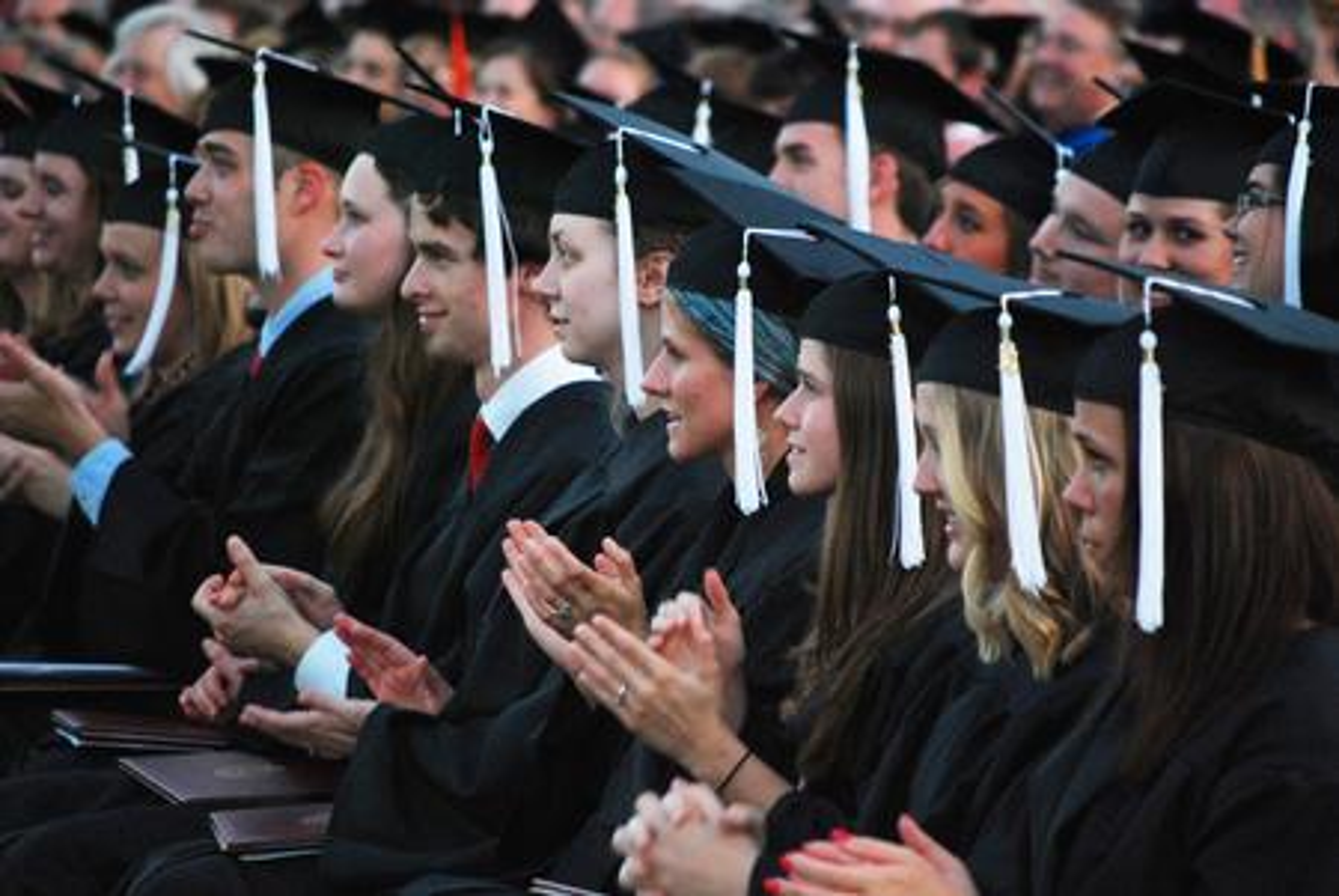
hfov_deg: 8.3
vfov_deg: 5.6
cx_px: 670
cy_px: 448
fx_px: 9214
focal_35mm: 248
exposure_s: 1/100
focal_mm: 165
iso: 800
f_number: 5.6
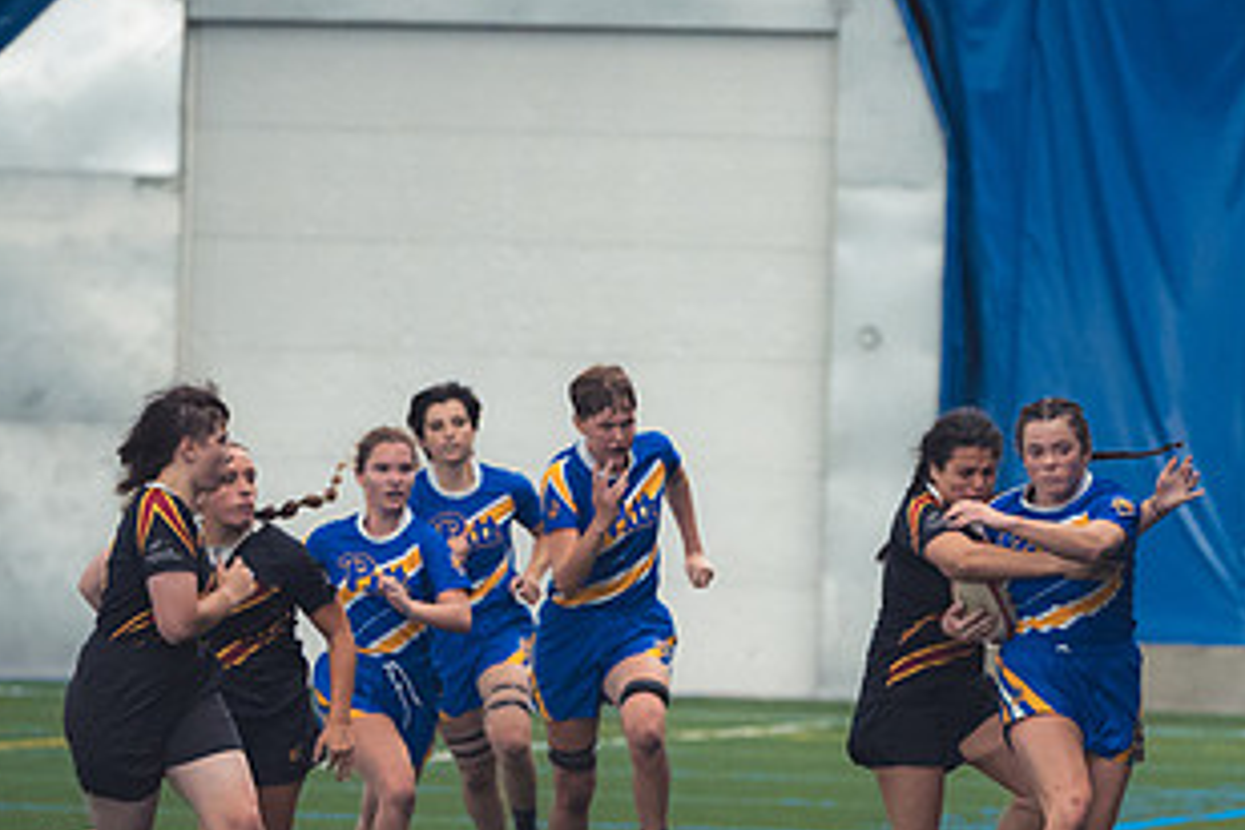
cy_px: 721
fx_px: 16011
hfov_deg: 4.5
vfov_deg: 3.0
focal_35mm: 463
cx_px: 975
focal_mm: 165
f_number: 2.8
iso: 2500
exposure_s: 1/320
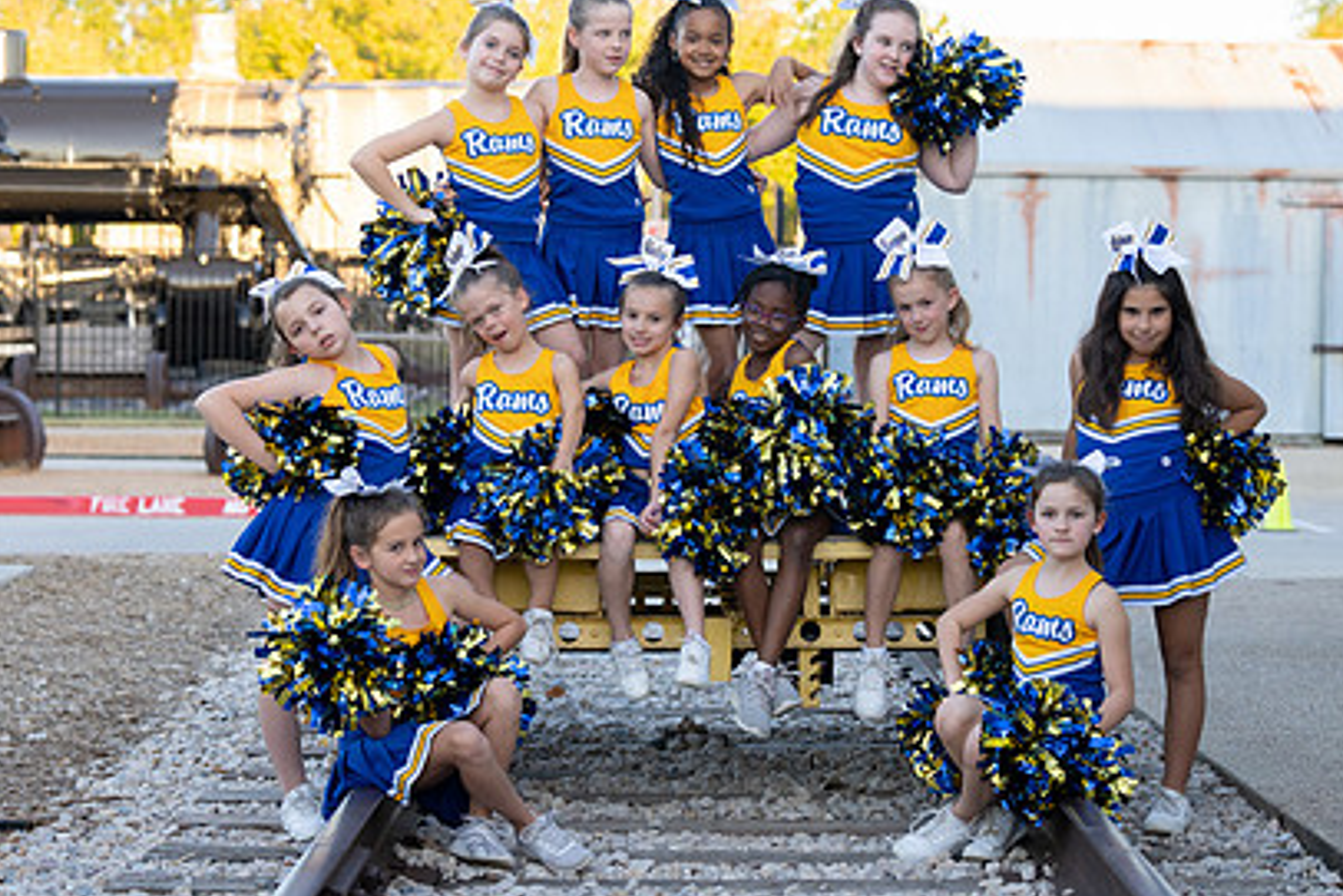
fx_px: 3732
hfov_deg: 20.4
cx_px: 715
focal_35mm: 100
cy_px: 385
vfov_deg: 13.7
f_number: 3.5
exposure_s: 1/320
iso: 320
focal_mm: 70
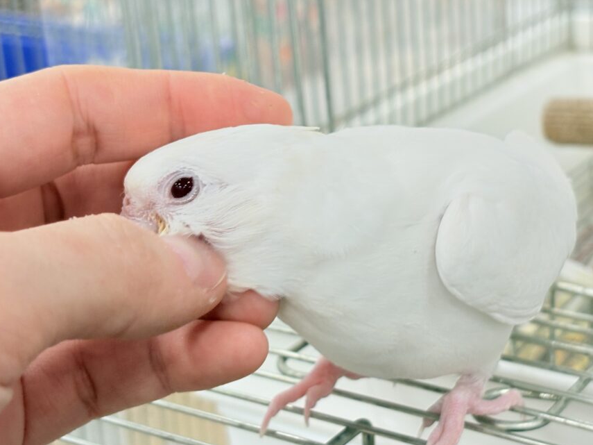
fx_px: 1250
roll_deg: +2.5
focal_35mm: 73
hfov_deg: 26.6
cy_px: 200
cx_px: 344
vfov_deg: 20.2
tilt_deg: -18.1
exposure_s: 1/50
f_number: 1.6
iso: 40
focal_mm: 5.96
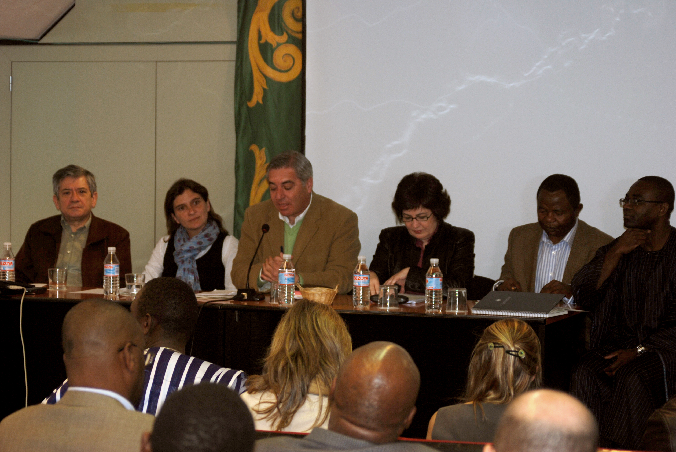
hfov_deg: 19.4
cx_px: 338
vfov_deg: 13.1
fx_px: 1974
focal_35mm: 105
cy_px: 226
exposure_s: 1/100
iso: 100
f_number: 5
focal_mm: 70
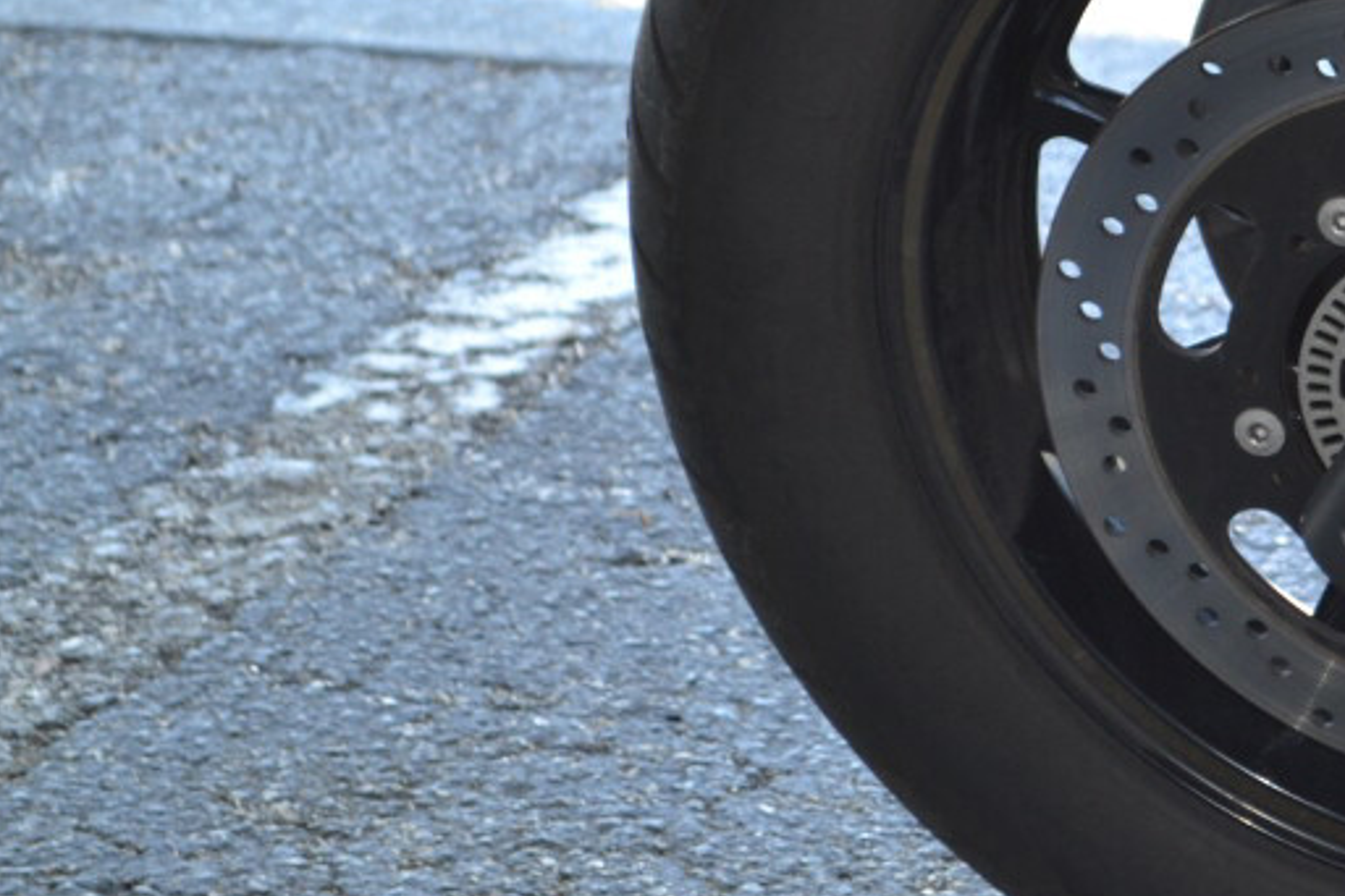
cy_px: 160
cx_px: 1544
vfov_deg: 7.1
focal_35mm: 193
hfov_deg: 10.5
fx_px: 7217
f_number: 5.6
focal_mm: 55
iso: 400
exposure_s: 1/100
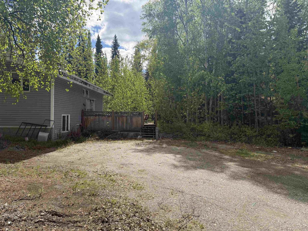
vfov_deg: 56.8
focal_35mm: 24
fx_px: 214
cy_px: 116
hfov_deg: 71.6
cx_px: 154
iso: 100
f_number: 1.78
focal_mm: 6.76
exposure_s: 1/5714
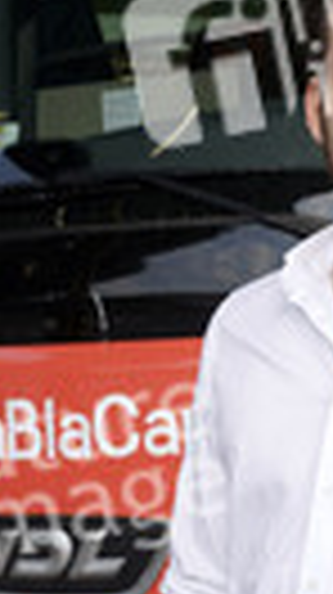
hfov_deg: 9.5
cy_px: 266
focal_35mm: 124
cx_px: 486
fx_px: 1951
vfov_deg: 17.3
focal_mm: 39
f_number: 8
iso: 100
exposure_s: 1/160
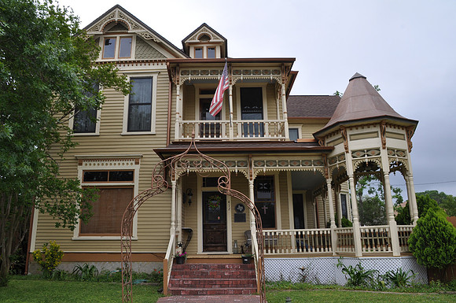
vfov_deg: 47.8
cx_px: 228
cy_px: 152
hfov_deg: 67.5
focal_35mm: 27
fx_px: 342
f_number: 13
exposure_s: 1/160
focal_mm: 18
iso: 200
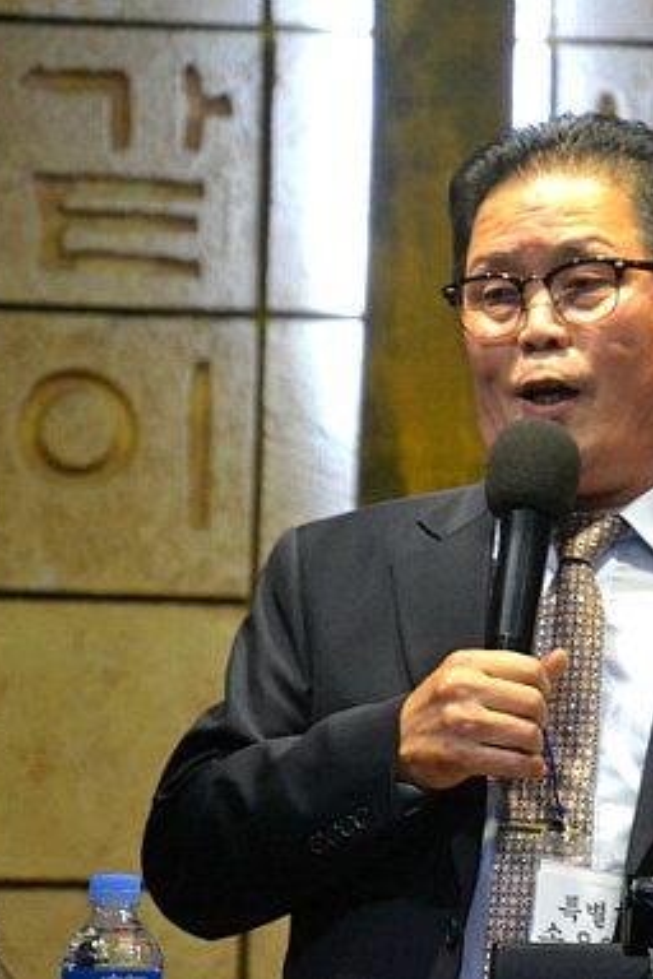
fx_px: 10794
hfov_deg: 3.5
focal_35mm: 397
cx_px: 622
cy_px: 490
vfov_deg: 5.2
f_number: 5.3
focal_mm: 175
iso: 3200
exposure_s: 1/200
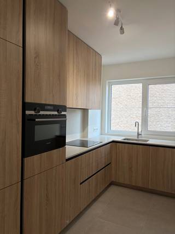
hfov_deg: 53.0
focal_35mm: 26
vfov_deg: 67.3
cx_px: 88
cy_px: 117
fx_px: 175
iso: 32
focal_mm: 5.96
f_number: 1.6
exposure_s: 1/122
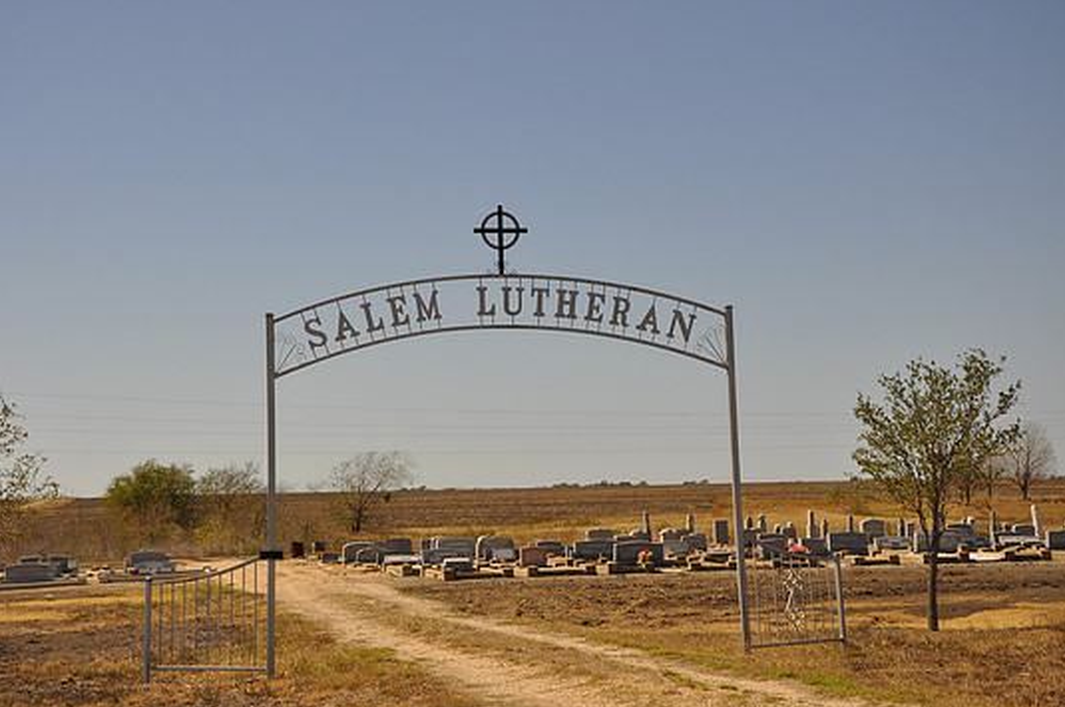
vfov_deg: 20.9
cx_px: 510
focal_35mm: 65
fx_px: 1920
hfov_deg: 31.0
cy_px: 346
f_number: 8
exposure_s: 1/250
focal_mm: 40
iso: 200
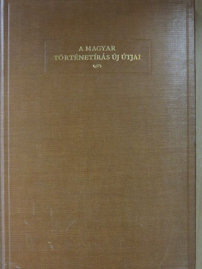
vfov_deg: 27.8
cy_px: 134
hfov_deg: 21.0
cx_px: 101
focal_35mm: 70
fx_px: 545
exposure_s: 1/80
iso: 1600
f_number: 4.5
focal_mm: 12.5
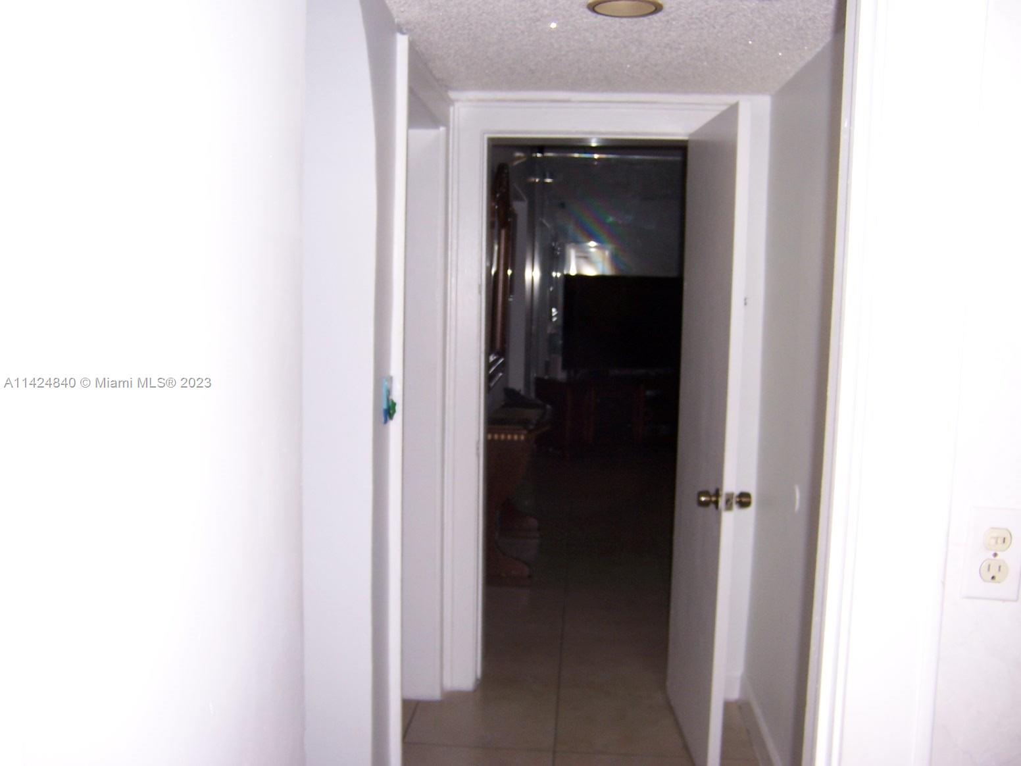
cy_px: 383
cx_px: 510
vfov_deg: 42.9
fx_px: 973
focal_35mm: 33
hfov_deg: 55.4
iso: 80
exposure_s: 1/60
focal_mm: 5.5
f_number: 2.8
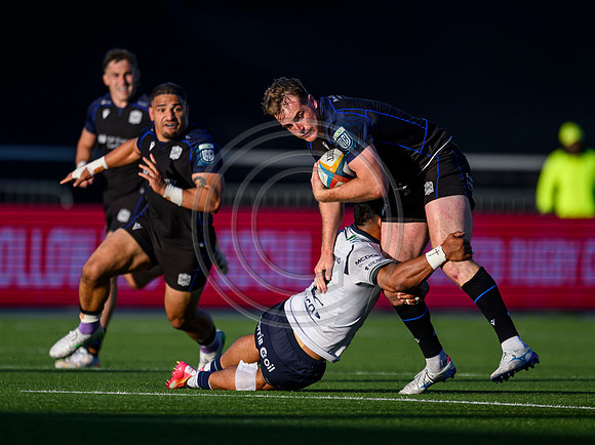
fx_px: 13164
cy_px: 211
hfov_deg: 2.6
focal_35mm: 766
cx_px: 317
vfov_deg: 1.9
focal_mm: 560
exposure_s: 1/4000
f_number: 4
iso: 500
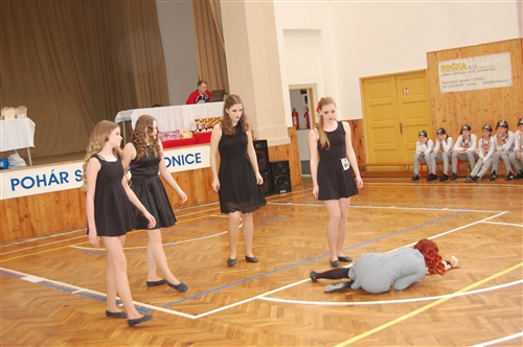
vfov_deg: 28.0
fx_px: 696
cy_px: 174
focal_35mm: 48
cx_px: 262
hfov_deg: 41.2
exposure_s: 1/60
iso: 1000
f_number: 4.5
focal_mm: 32
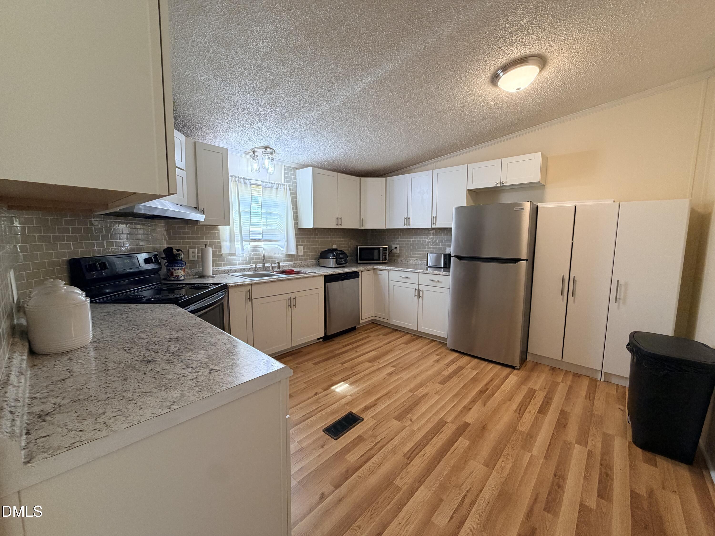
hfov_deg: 102.1
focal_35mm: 14
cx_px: 358
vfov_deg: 85.7
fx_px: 289
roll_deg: -0.1
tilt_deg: -4.5
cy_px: 268
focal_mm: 2.22
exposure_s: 1/60
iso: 200
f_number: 2.2
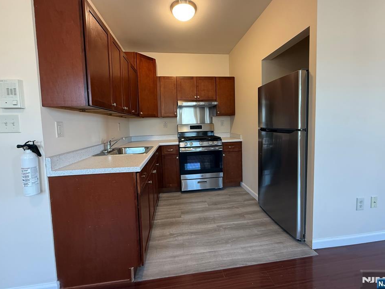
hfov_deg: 98.2
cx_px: 195
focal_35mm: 15
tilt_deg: -3.9
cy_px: 135
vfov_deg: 81.6
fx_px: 167
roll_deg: +2.2
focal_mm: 2.22
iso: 250
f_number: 2.2
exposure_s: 1/60
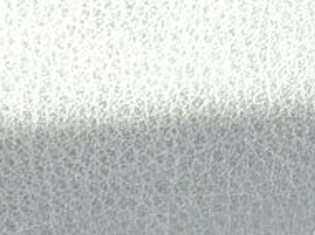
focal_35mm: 1572
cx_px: 696
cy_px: 551
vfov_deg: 0.9
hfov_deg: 1.3
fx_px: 14287
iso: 1250
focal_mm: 52.2
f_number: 5.5
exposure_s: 1/125
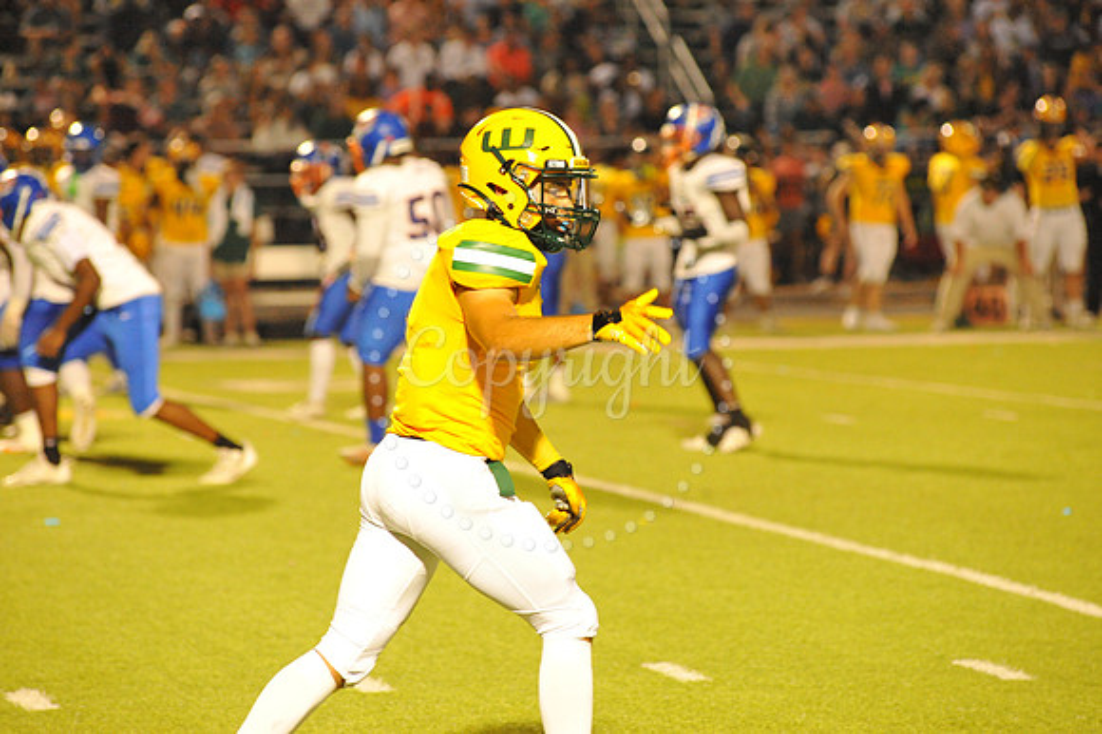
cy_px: 367
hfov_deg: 10.3
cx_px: 551
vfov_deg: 6.9
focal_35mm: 200
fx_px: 6118
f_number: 5.6
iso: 6400
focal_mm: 200
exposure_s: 1/200
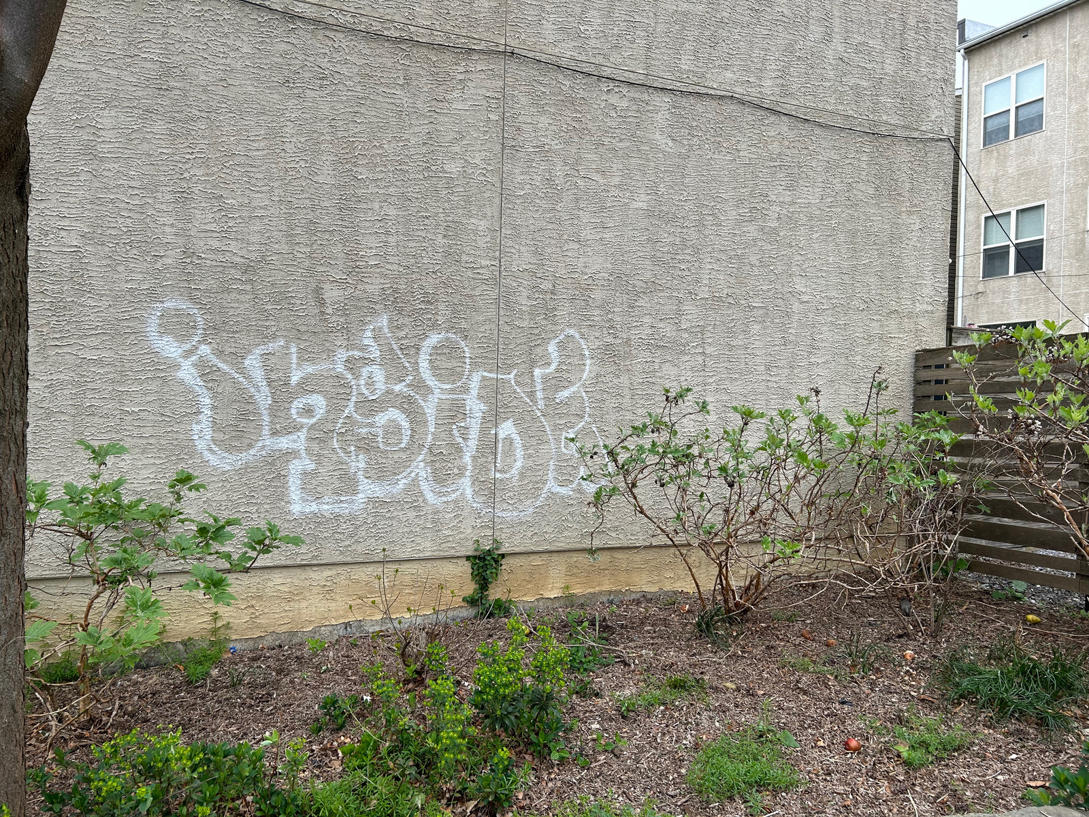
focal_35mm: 26
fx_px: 818
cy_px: 408
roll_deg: -1.0
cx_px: 544
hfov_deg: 67.3
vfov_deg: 53.1
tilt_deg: +0.6
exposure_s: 1/466
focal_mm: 5.7
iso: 50
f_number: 1.5
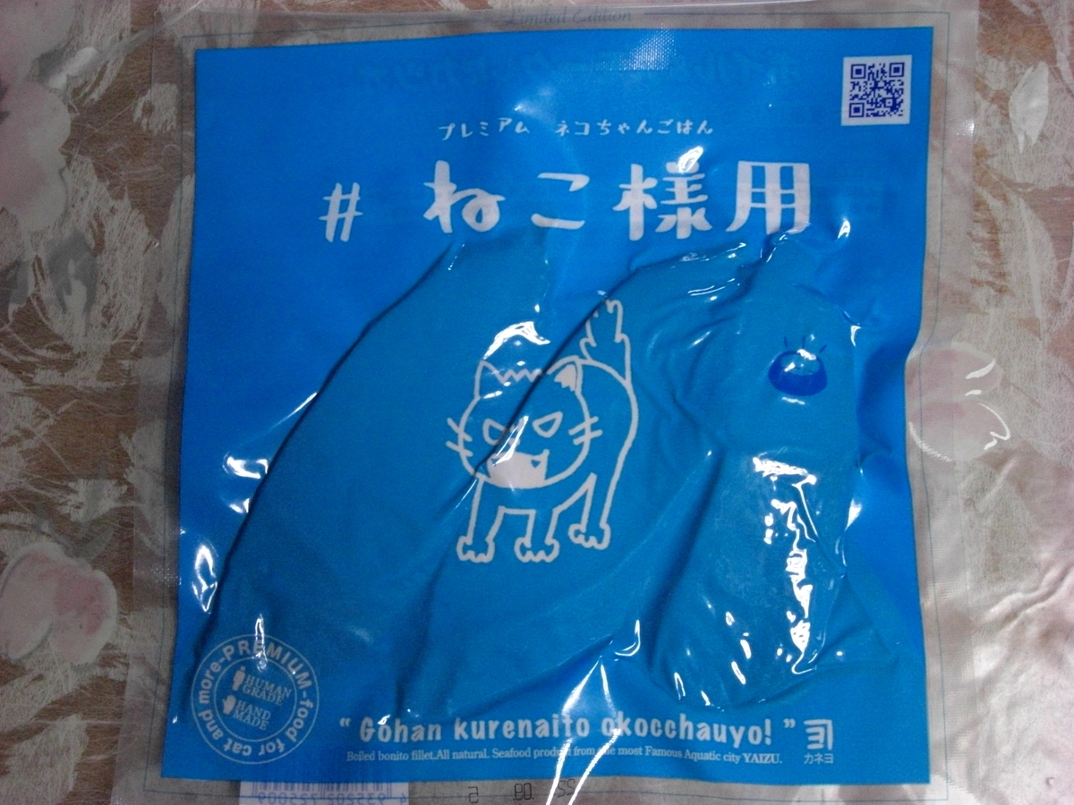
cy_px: 402
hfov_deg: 33.8
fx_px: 1768
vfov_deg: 25.7
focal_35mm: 57
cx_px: 537
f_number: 3.6
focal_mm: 11.8
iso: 800
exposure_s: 1/60
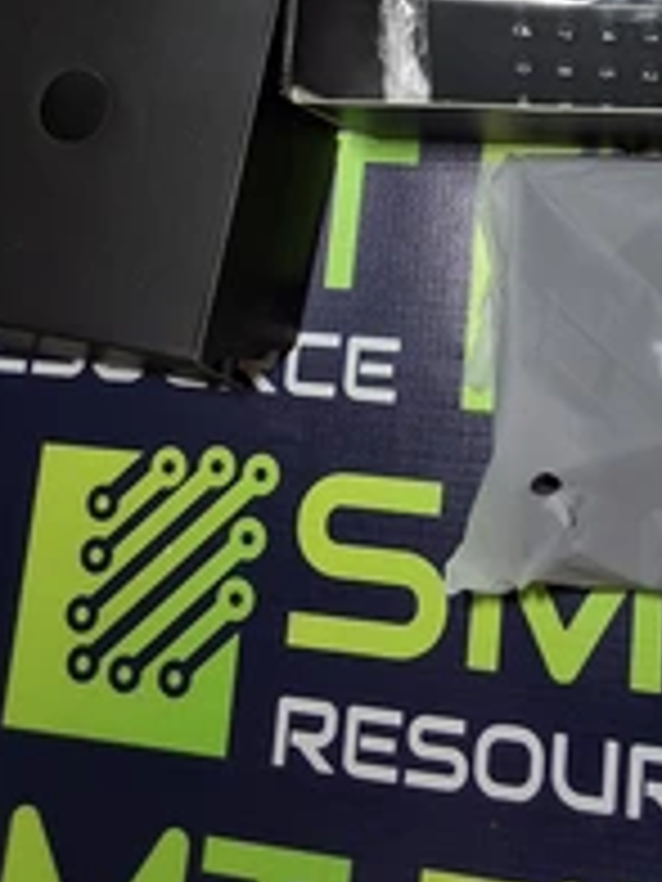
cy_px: 0
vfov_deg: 31.3
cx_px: 518
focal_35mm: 57
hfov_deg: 25.3
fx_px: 1453
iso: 50
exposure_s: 1/40
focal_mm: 2.91
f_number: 1.9
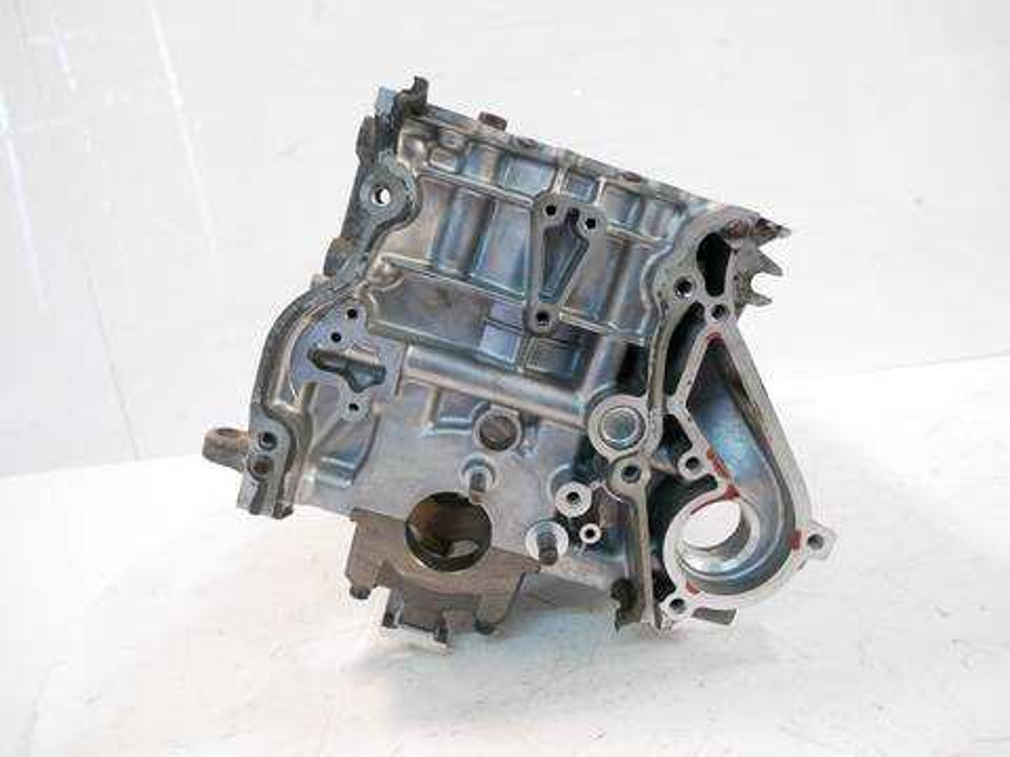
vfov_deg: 56.8
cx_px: 505
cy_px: 378
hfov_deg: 71.6
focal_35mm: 24
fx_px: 700
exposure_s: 1/60
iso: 800
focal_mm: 12
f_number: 3.5
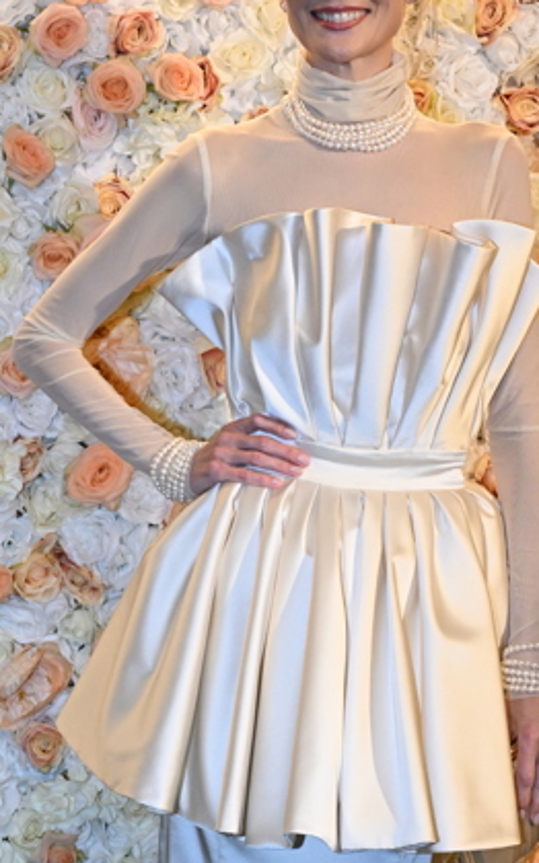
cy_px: 509
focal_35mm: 88
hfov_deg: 14.8
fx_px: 2071
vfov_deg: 23.5
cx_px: 125
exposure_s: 1/250
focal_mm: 35
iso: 2500
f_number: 6.3
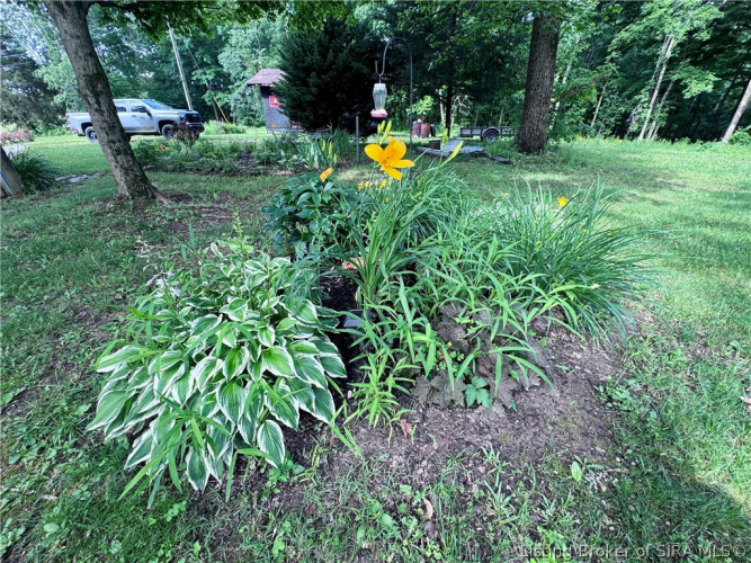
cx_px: 376
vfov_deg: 85.7
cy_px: 282
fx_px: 304
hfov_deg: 102.1
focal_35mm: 14
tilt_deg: -30.6
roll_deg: -0.6
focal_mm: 2.22
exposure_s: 1/157
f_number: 2.2
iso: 40
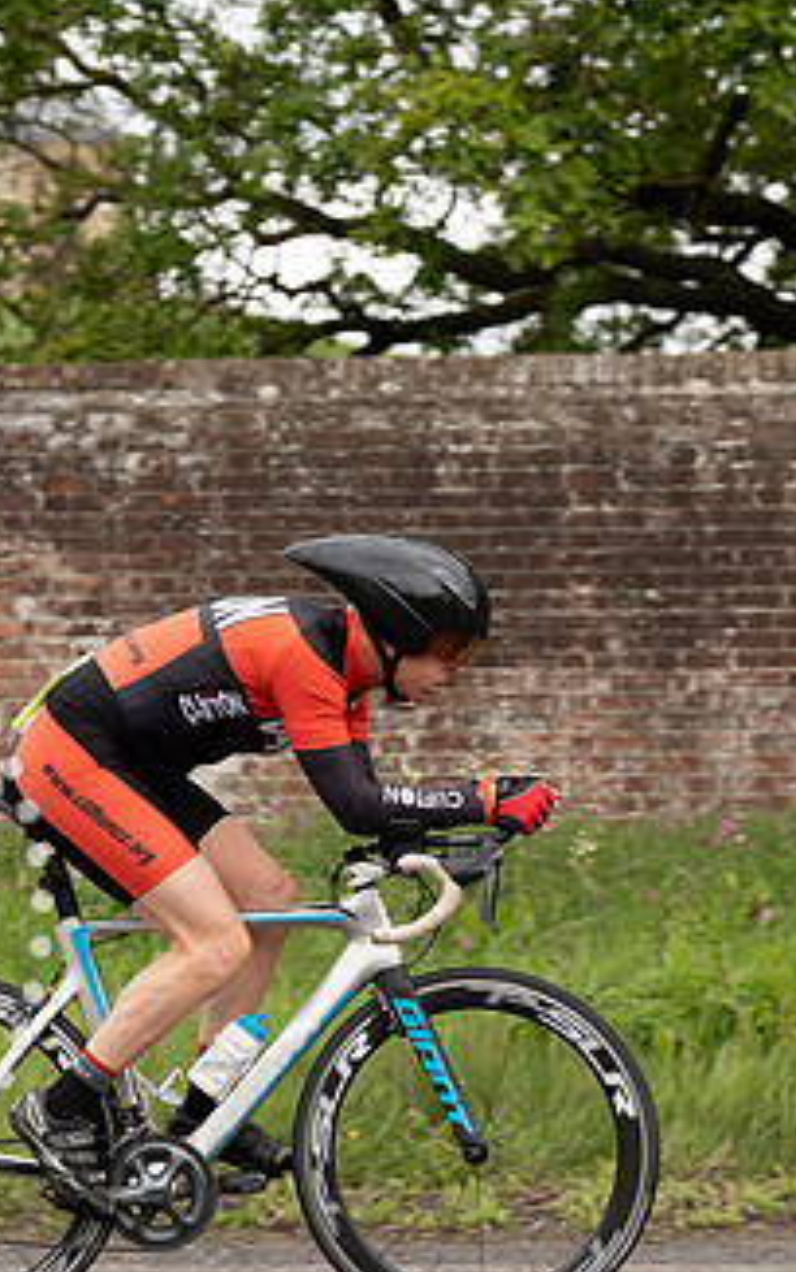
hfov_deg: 10.3
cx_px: 293
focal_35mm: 127
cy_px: 708
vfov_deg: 16.4
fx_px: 4404
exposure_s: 1/1000
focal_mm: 70
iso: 250
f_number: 3.5
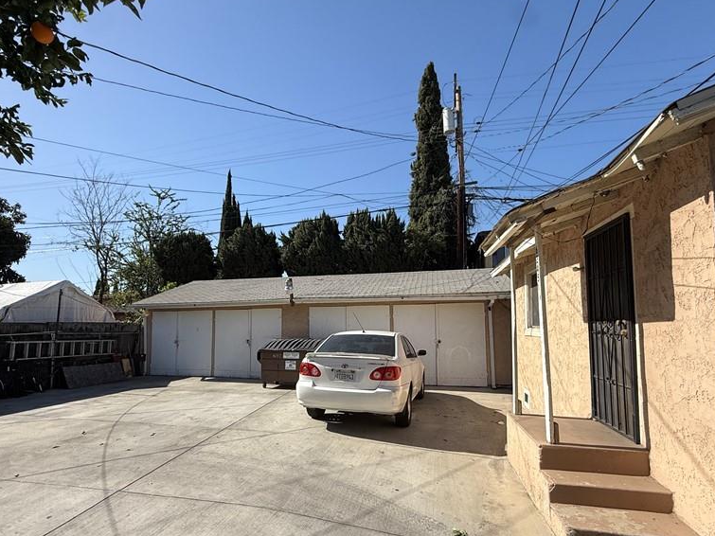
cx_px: 331
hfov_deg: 84.5
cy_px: 295
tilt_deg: +4.7
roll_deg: -0.5
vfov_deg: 68.5
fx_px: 392
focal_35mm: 19
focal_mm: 2.22
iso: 50
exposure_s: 1/2237
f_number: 2.2
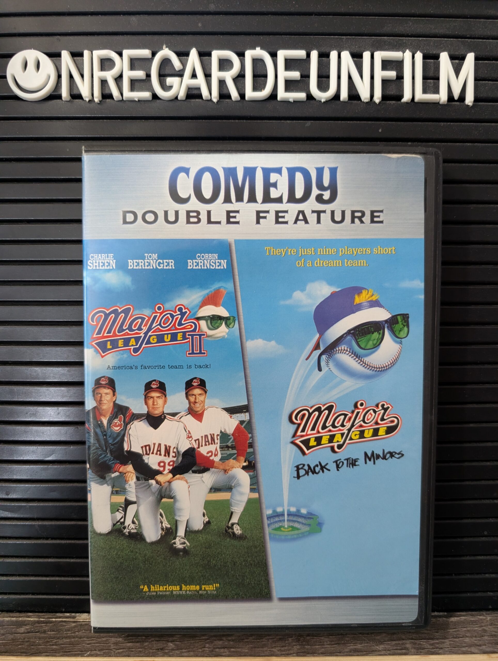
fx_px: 459
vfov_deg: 71.5
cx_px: 249
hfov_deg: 56.9
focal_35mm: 24
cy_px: 330
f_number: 1.68
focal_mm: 6.9
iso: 610
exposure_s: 1/120
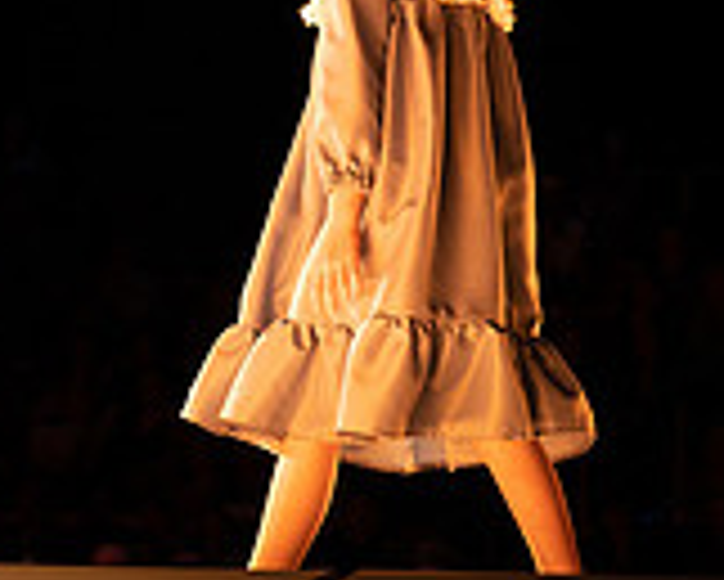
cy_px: 74
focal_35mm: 206
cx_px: 265
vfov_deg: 7.5
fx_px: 4417
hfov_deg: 9.4
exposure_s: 1/200
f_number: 4
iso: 1000
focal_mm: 61
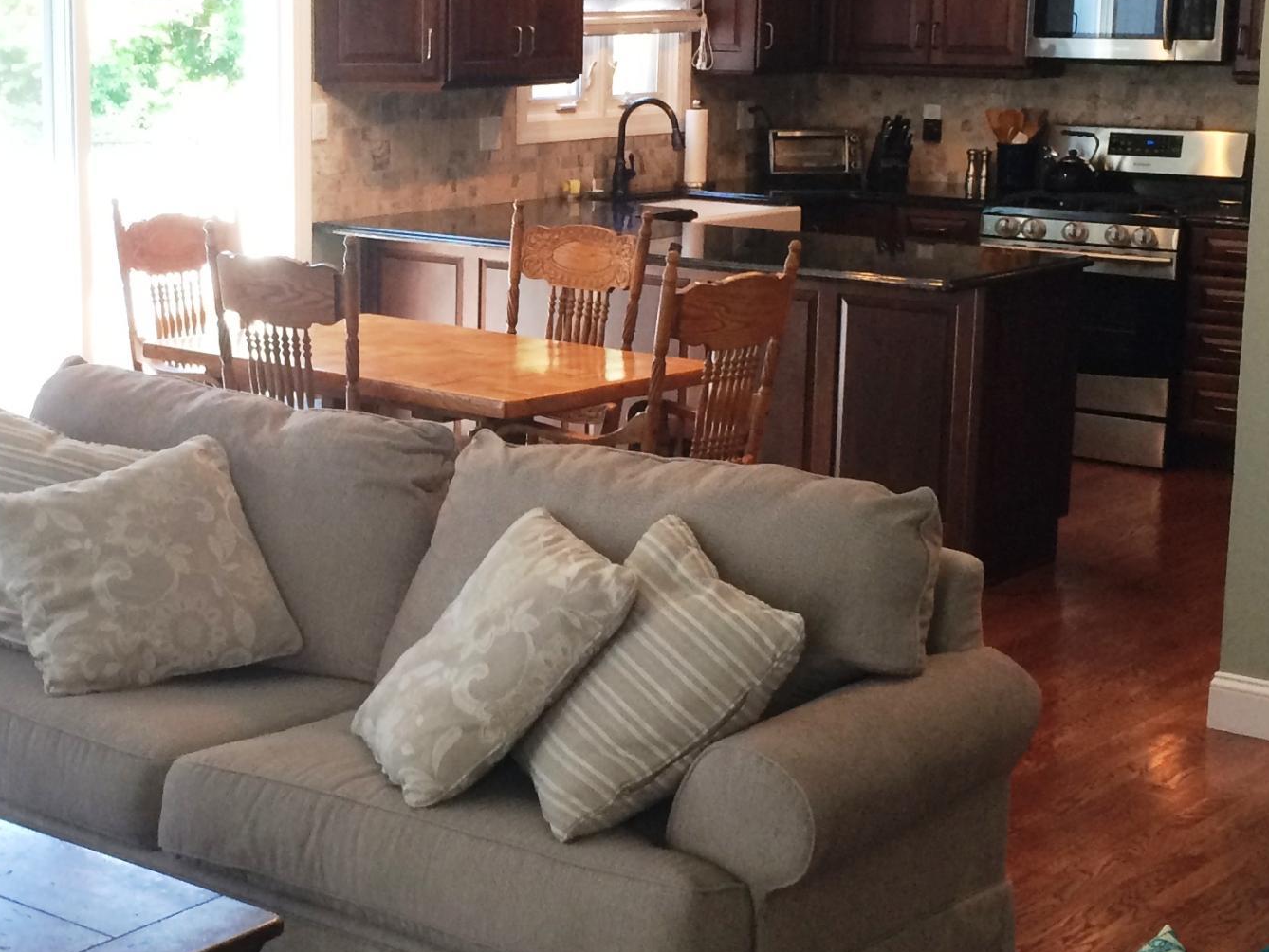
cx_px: 366
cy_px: 408
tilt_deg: -11.5
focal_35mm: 65
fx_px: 2383
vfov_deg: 22.6
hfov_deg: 29.5
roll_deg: -0.8
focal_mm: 4.15
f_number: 2.2
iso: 125
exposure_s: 1/30
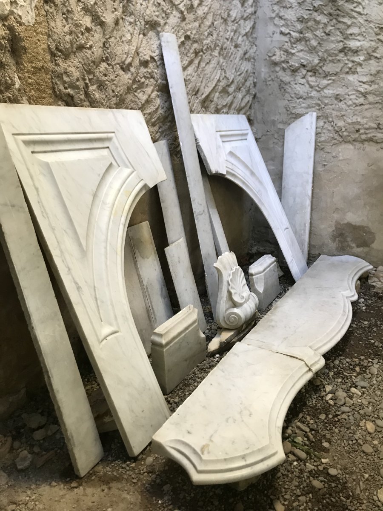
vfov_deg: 63.4
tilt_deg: -18.4
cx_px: 192
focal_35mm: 28
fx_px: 413
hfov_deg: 49.7
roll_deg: -0.6
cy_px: 256
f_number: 1.8
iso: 40
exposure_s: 1/25
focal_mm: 3.99
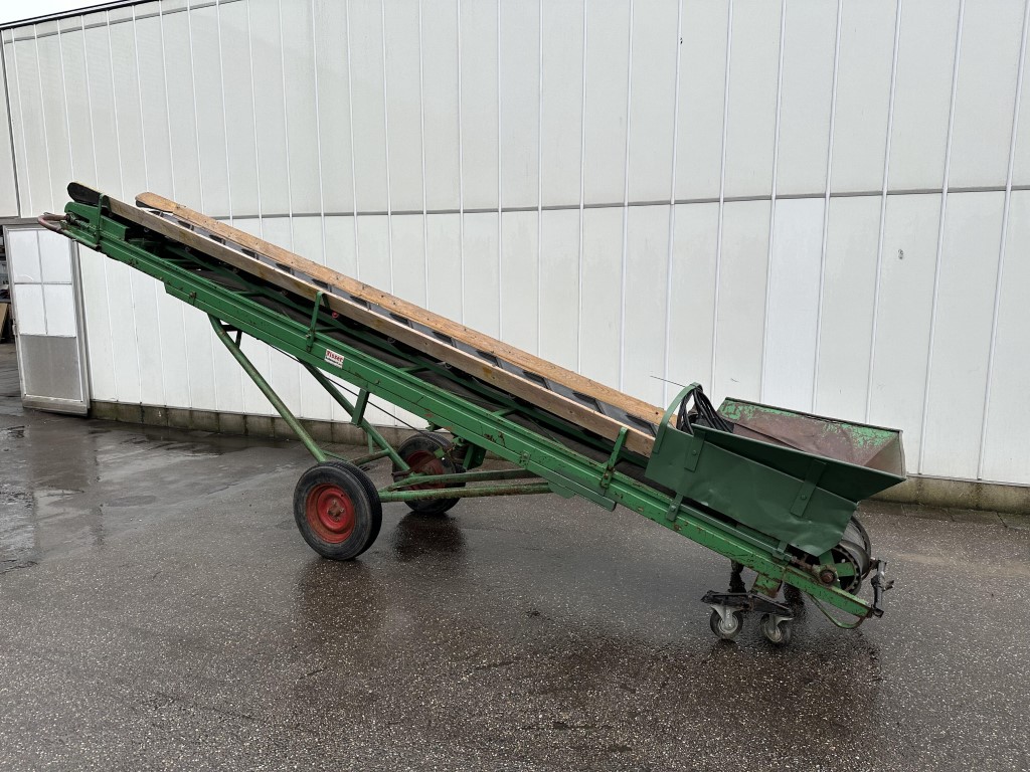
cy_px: 386
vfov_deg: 56.8
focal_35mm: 24
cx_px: 515
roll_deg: -0.5
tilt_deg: -8.4
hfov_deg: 71.6
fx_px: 714
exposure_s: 1/121
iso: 64
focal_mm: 6.86
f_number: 1.78
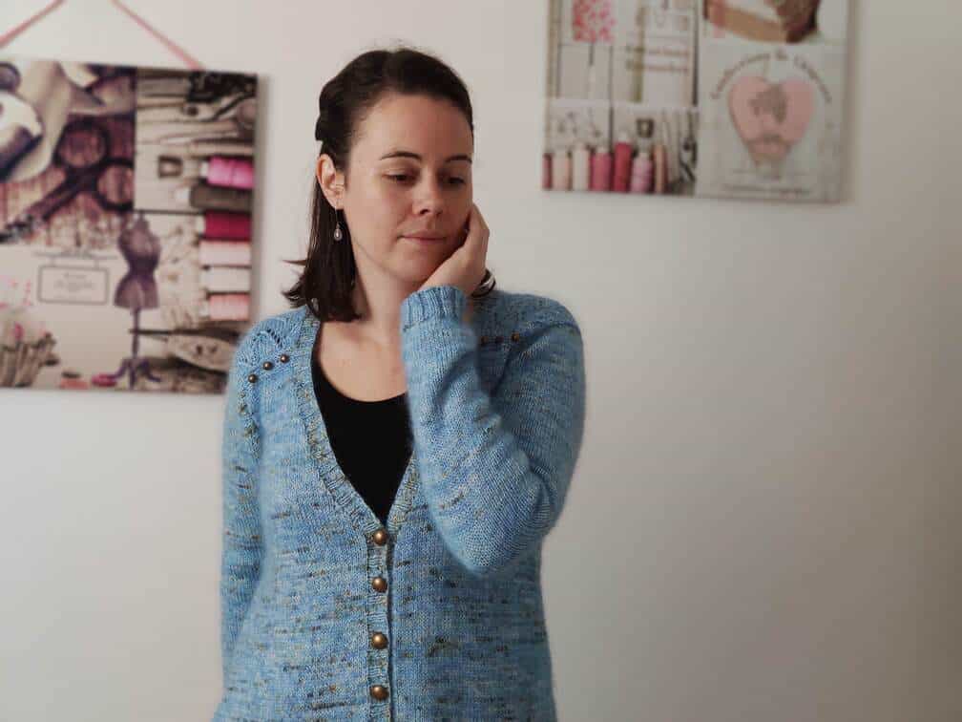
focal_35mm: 41
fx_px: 1139
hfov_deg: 45.8
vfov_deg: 35.1
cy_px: 361
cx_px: 481
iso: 2133
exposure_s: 1/33
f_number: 2
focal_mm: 8.16
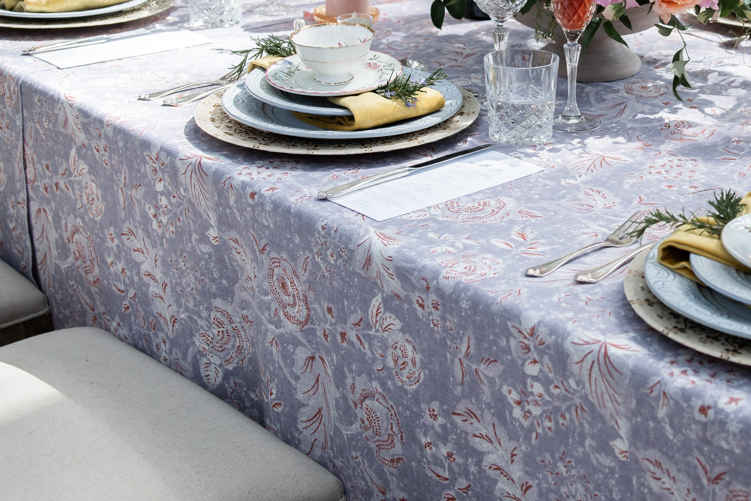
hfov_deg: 28.9
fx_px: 1398
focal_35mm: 67
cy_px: 77
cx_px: 671
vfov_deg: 20.0
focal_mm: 35
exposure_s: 1/125
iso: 200
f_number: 4.5
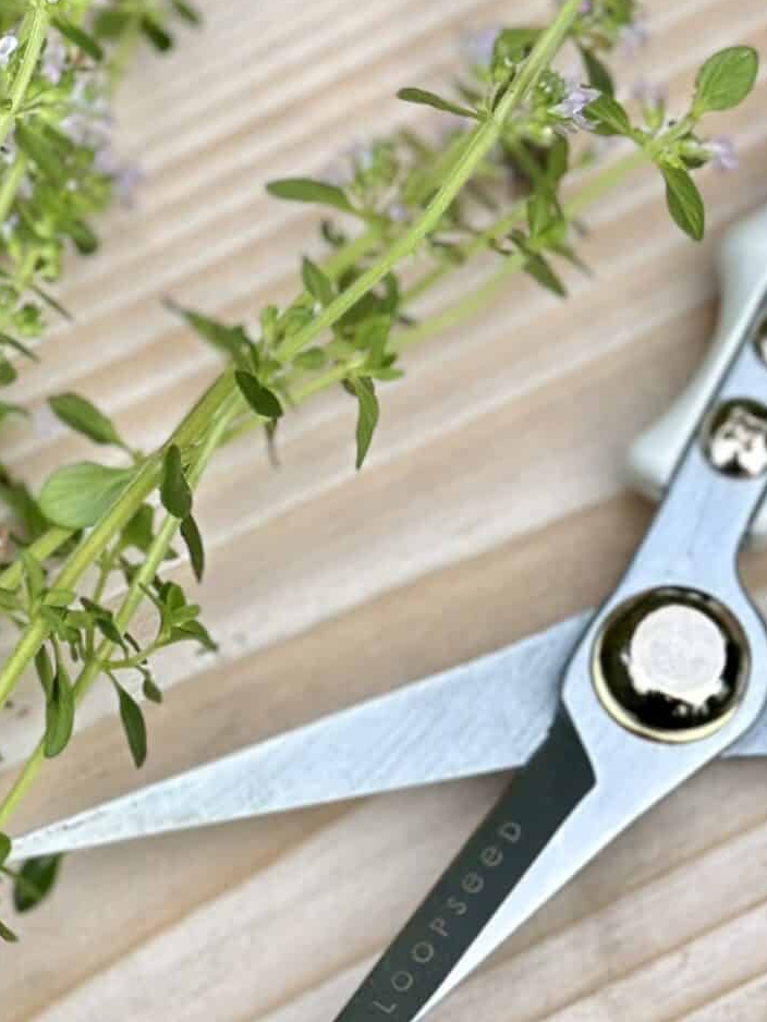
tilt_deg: -73.0
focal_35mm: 131
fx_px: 3868
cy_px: 361
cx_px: 163
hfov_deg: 11.3
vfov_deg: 15.0
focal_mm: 6.86
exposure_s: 1/2976
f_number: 1.78
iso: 80
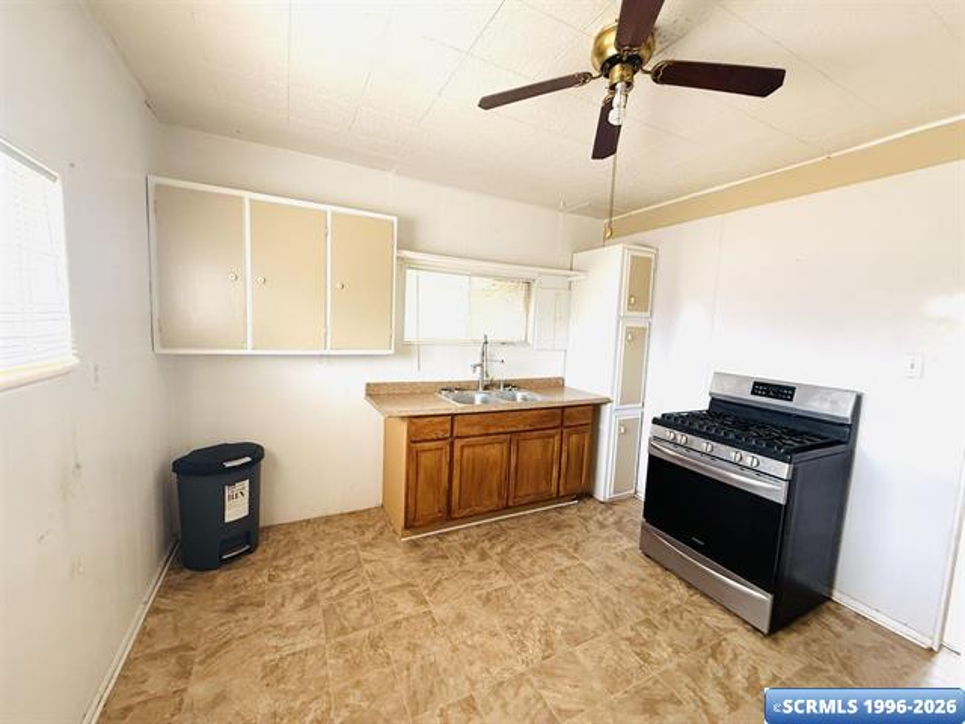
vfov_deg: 85.7
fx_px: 390
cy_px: 362
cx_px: 482
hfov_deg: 102.1
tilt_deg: -5.0
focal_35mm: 14
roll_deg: -2.7
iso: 250
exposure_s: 1/99
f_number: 2.2
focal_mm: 2.22
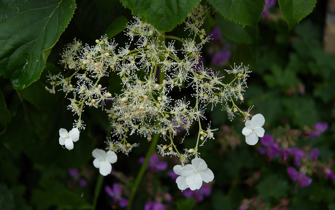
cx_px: 167
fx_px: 867
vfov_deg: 13.8
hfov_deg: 21.9
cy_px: 102
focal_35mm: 95
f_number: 6.7
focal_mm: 62
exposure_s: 1/750
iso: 400
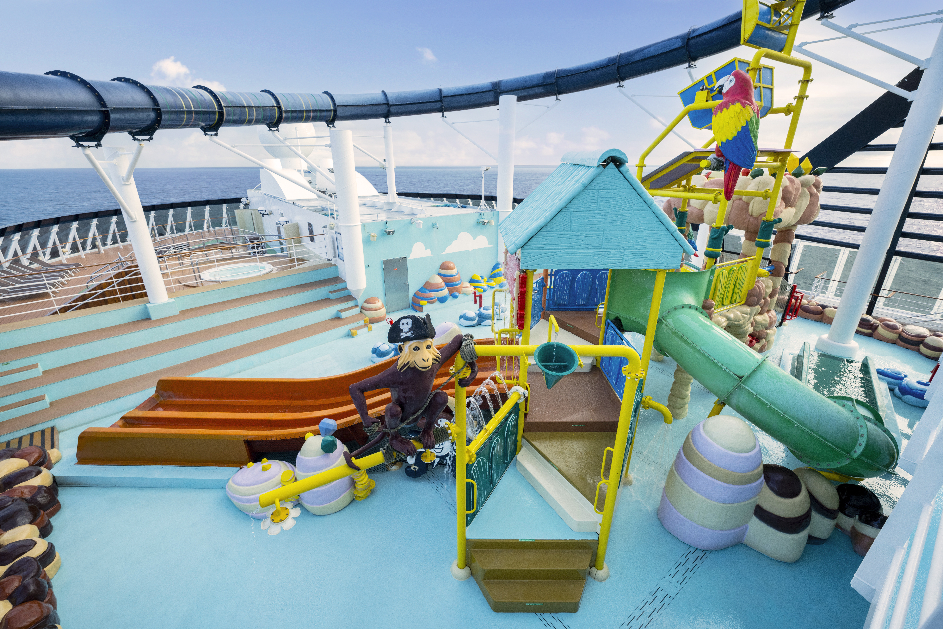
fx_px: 393
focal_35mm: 15
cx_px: 472
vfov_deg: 77.3
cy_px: 314
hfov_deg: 100.4
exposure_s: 1/125
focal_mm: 15
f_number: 8
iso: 400
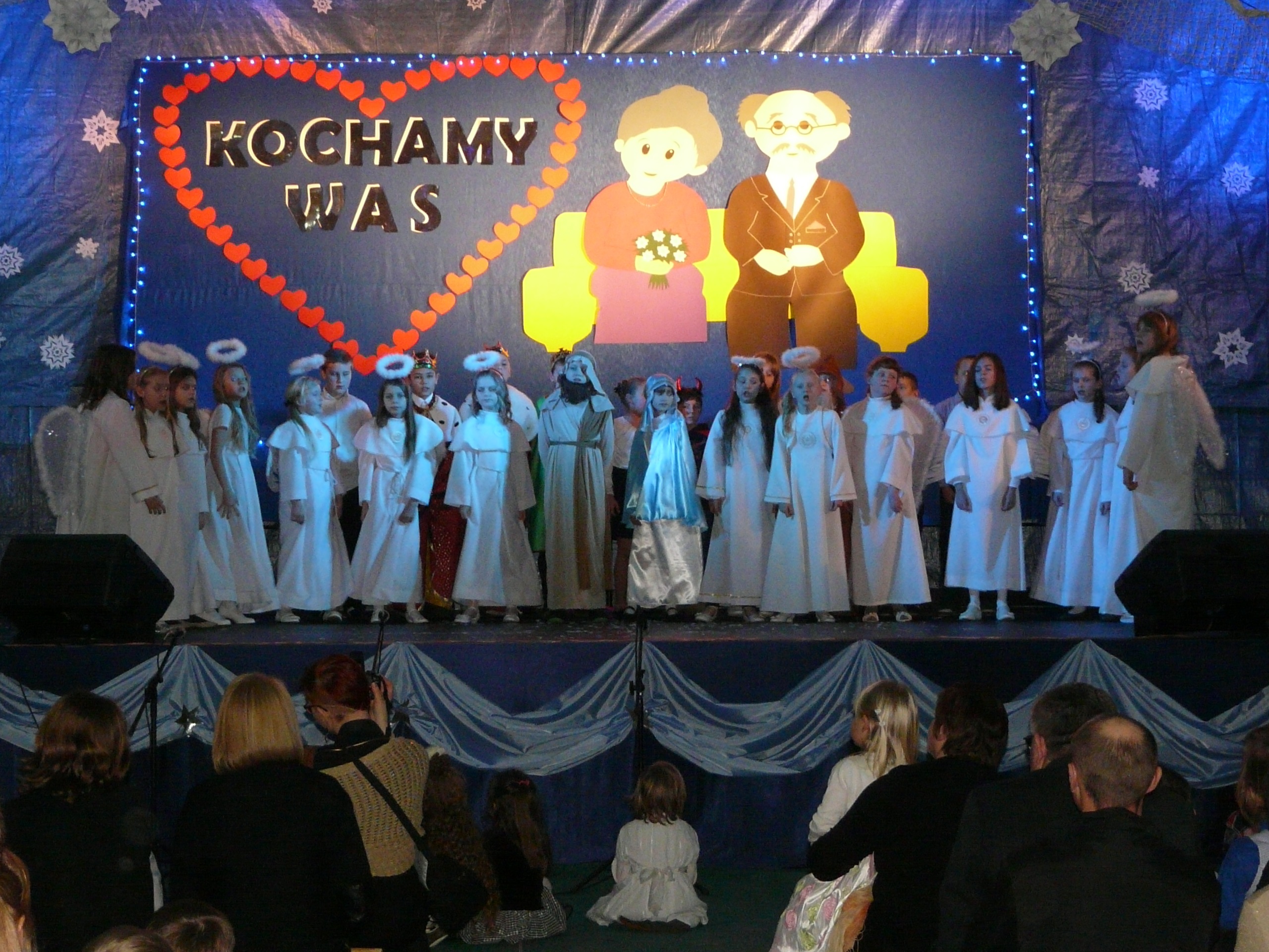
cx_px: 634
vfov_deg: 21.0
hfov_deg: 27.8
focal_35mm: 70
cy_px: 476
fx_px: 2566
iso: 320
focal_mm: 9
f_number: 3.2
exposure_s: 1/50
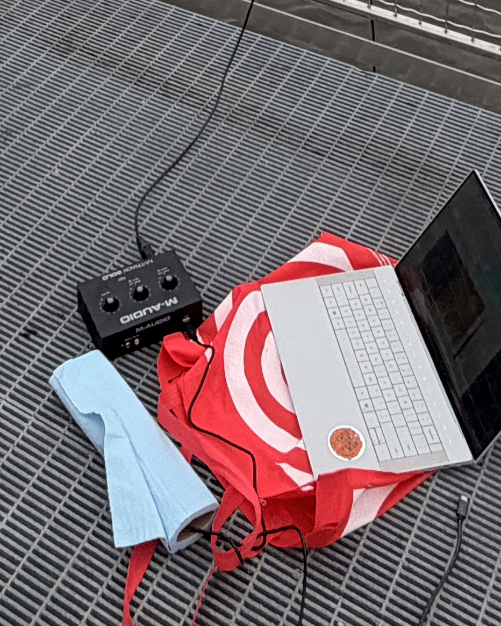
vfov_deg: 20.7
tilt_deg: -8.9
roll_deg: +2.7
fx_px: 1242
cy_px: -468
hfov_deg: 22.7
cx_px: 174
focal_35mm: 67
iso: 32
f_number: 2.2
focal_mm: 2.22
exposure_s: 1/770
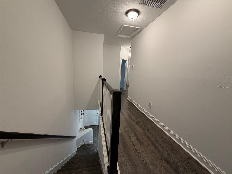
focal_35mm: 14
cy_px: 87
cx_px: 116
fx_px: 94
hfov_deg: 102.1
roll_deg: -3.0
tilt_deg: -9.9
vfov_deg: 85.7
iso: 200
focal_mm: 2.22
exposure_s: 1/60
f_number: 2.2
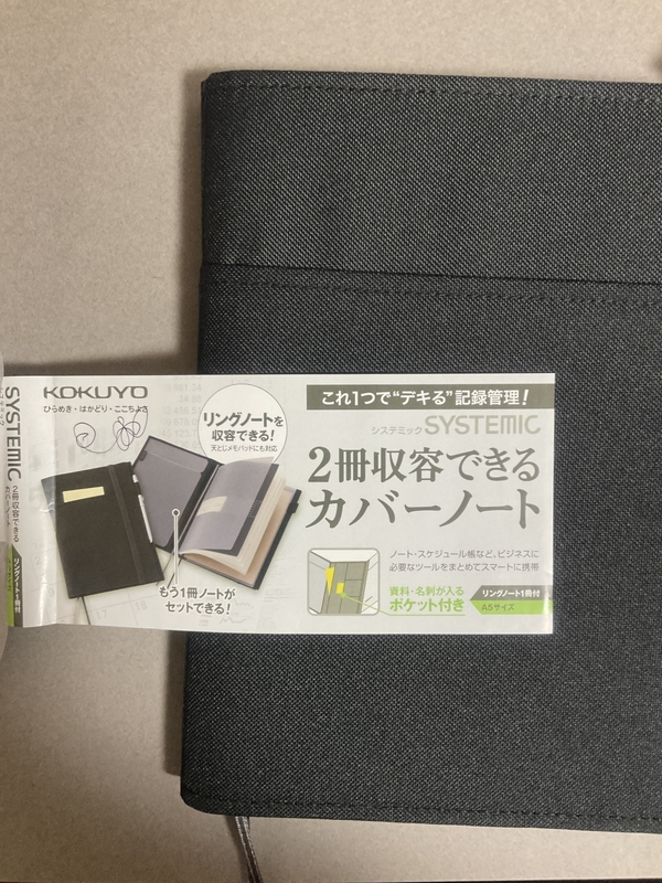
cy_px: 442
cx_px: 331
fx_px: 739
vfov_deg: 61.7
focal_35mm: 29
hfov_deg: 48.2
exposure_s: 1/60
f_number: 1.8
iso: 160
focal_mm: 3
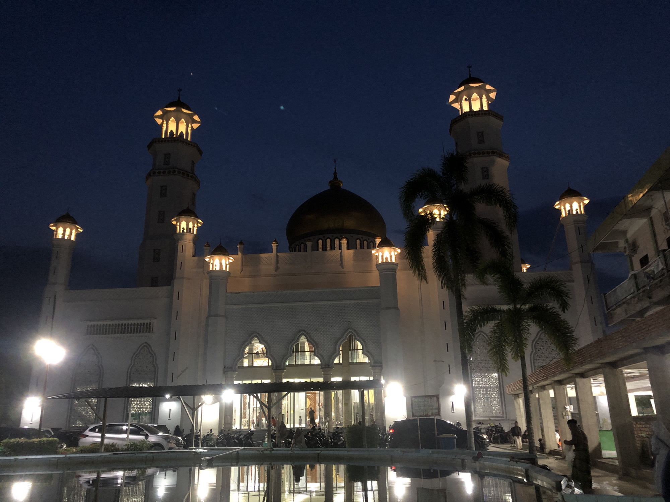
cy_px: 251
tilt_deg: +18.8
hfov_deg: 63.4
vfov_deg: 49.7
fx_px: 542
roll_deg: +1.5
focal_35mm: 28
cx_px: 335
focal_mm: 4
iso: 100
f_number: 1.8
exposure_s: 1/4
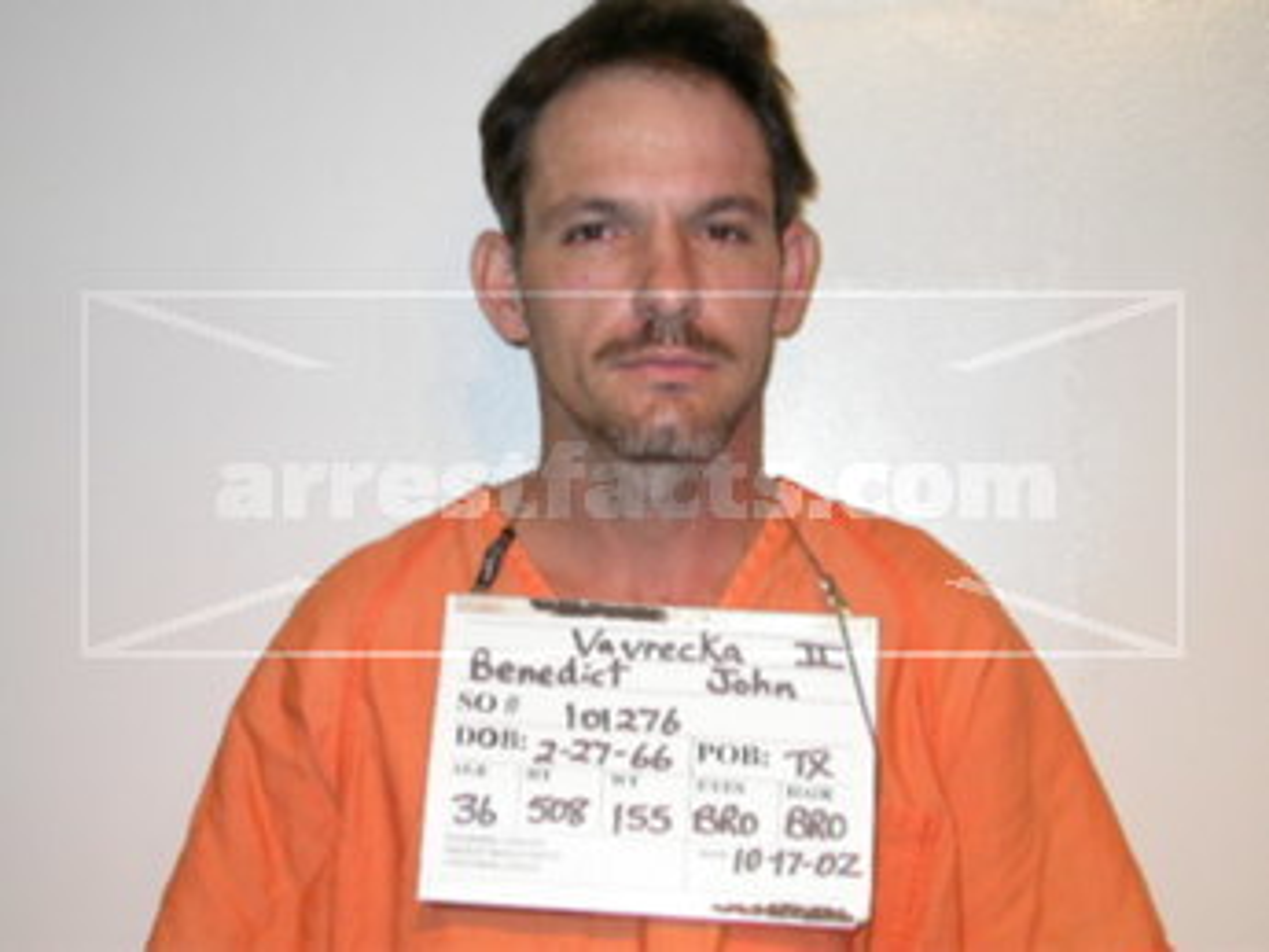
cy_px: 476
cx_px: 634
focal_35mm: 65
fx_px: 2384
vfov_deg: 22.6
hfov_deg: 29.8
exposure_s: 1/60.3
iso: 100
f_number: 3.2
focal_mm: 13.5
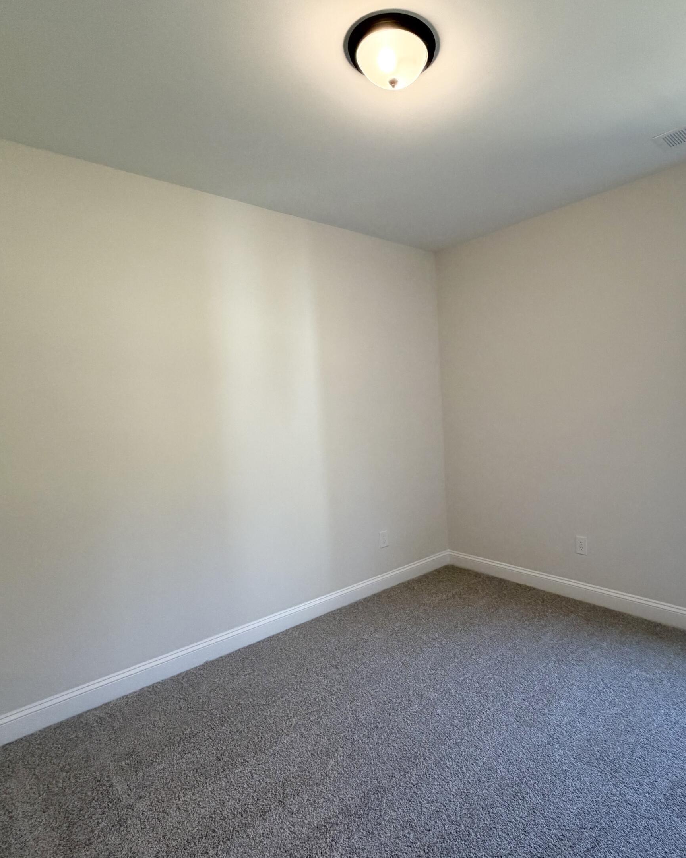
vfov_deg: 83.3
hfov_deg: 70.0
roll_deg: +3.1
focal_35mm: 19
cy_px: 441
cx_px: 417
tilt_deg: -5.5
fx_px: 482
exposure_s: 1/120
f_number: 2.2
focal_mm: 2.22
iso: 200
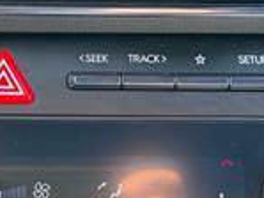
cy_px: 99
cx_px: 46
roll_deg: -4.0
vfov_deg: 14.4
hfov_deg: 18.8
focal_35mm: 103
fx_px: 786
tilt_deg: -38.3
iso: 200
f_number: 1.78
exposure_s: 1/99
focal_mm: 6.76
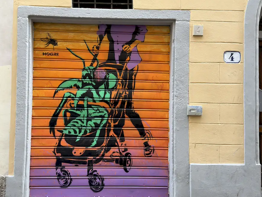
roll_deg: -1.8
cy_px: 99
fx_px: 310
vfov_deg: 35.2
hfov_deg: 45.7
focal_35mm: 41
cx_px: 120
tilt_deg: +1.4
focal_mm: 6.76
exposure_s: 1/60
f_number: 1.78
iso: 100
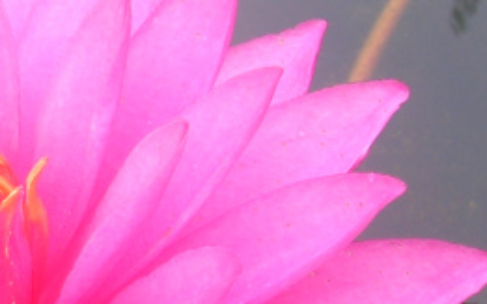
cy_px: 284
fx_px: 1645
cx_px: -164
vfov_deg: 10.5
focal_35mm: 124
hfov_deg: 15.9
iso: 50
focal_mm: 5.7
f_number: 4.9
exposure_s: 1/56.4
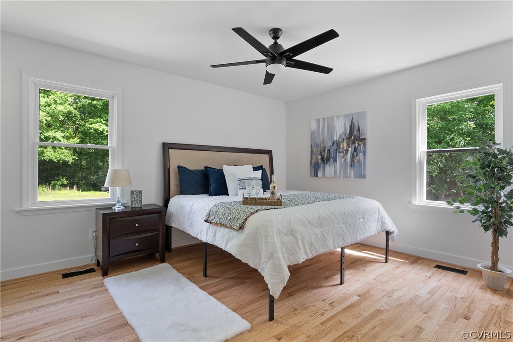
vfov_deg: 67.4
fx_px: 257
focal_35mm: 18
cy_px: 171
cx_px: 256
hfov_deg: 90.0
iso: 800
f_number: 8
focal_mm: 18
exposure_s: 1/5
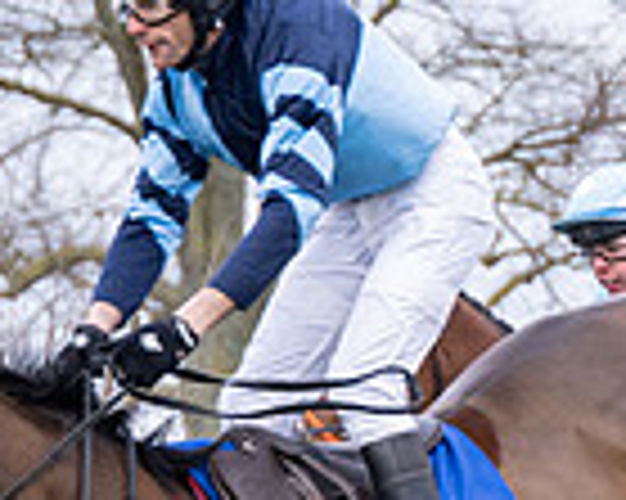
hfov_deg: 3.0
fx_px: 11868
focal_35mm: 641
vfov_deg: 2.4
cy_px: 604
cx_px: 308
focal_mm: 98
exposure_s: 1/1000
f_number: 4
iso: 800
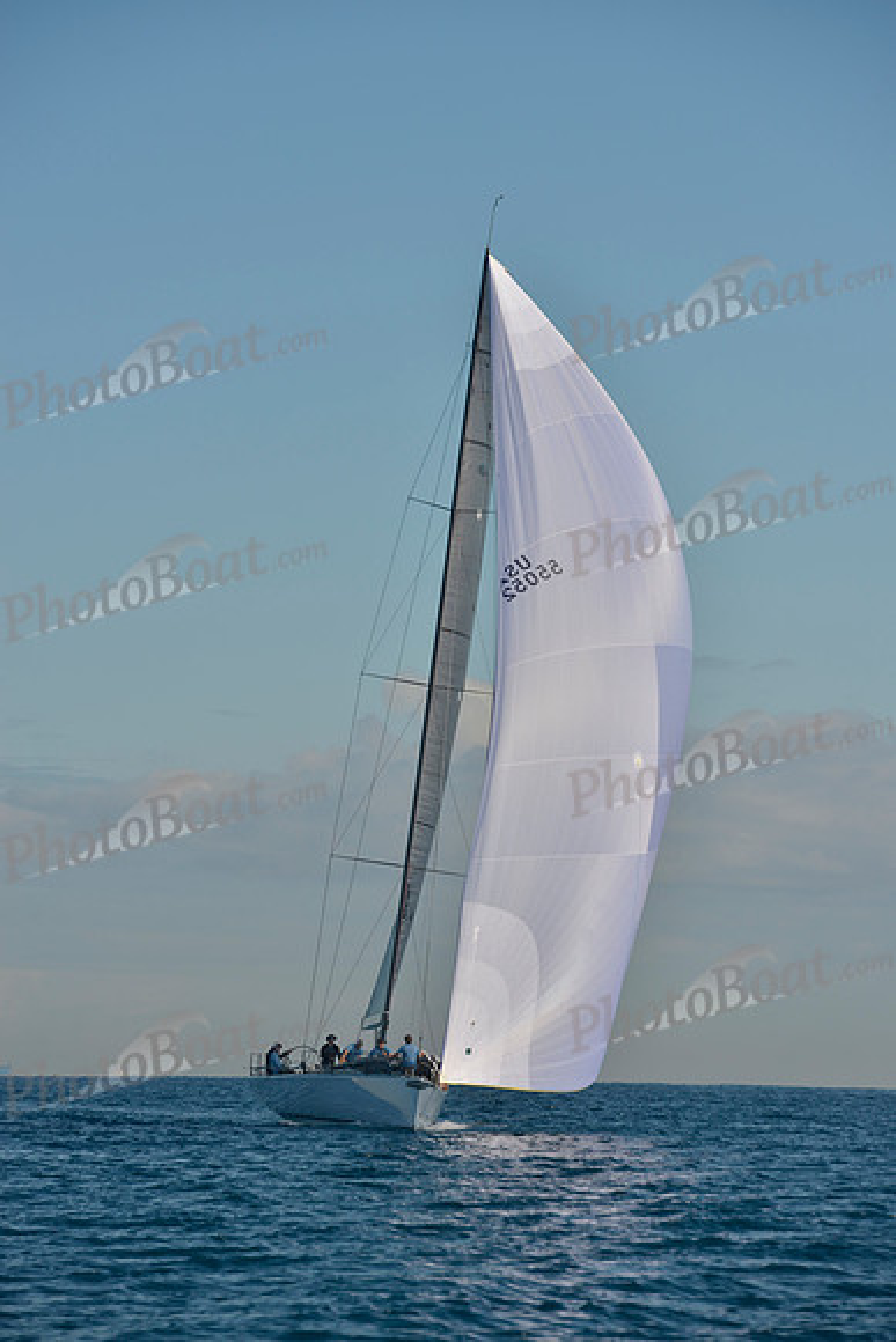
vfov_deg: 14.7
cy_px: 671
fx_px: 5223
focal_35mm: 140
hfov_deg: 9.8
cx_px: 448
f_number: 8
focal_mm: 140
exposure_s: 1/800
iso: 200
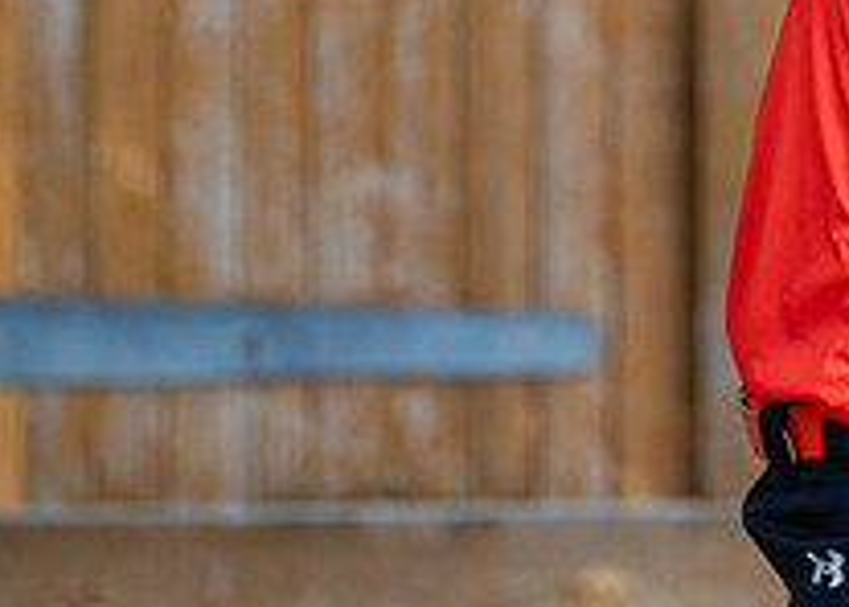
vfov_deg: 7.8
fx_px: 4414
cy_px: -135
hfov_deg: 10.9
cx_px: 879
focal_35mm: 183
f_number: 1.2
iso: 500
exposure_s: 1/800
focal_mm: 50
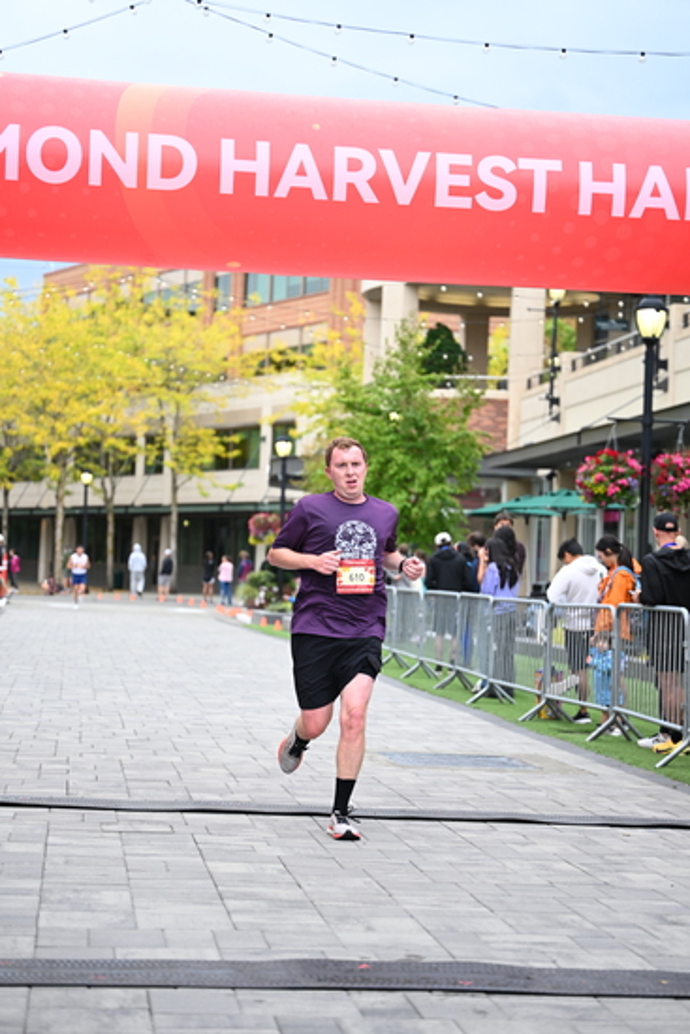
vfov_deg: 28.8
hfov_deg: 19.5
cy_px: 517
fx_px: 2011
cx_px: 345
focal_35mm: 70
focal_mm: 70
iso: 800
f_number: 2.8
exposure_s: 1/2000
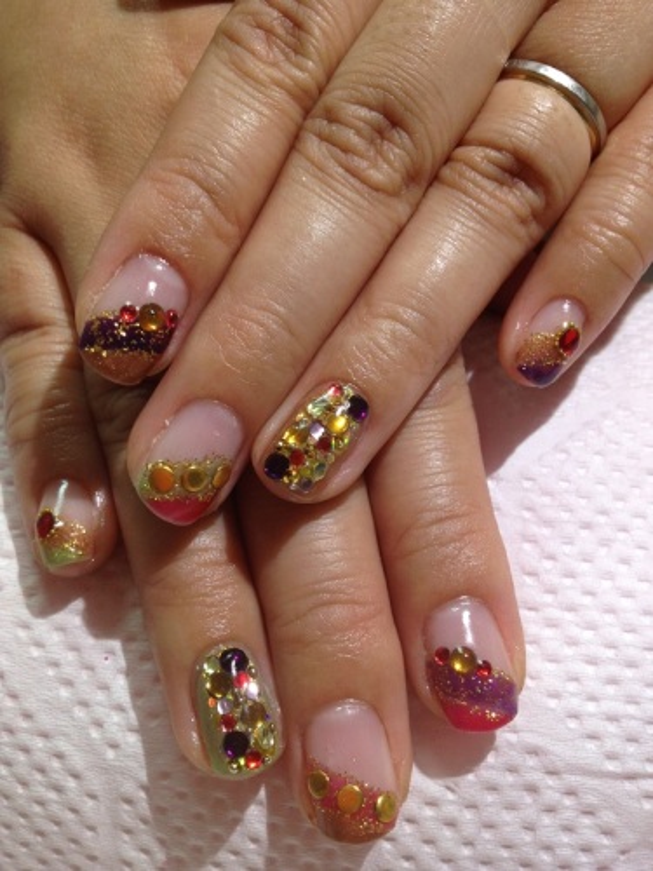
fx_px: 880
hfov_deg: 40.7
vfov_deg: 52.6
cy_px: 436
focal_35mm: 35
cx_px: 326
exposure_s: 1/30
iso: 64
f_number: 2.4
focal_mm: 4.28
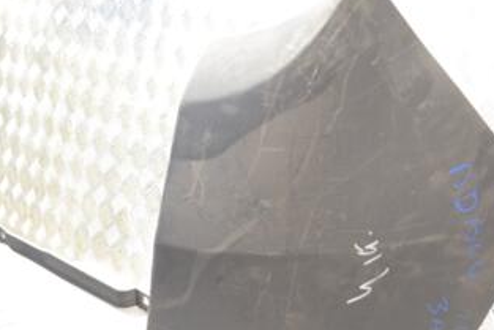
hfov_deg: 29.2
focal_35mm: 69
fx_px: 947
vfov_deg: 19.4
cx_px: 292
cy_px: 297
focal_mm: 24
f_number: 4
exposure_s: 1/30
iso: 1000
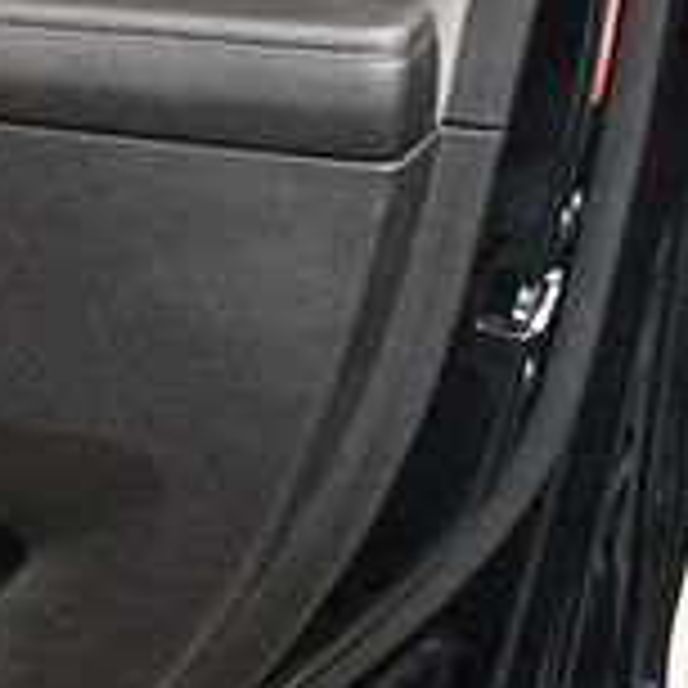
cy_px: 85
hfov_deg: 13.0
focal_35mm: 128
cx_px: -315
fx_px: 2878
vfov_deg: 13.5
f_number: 3.5
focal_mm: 18
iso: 3200
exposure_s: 1/60
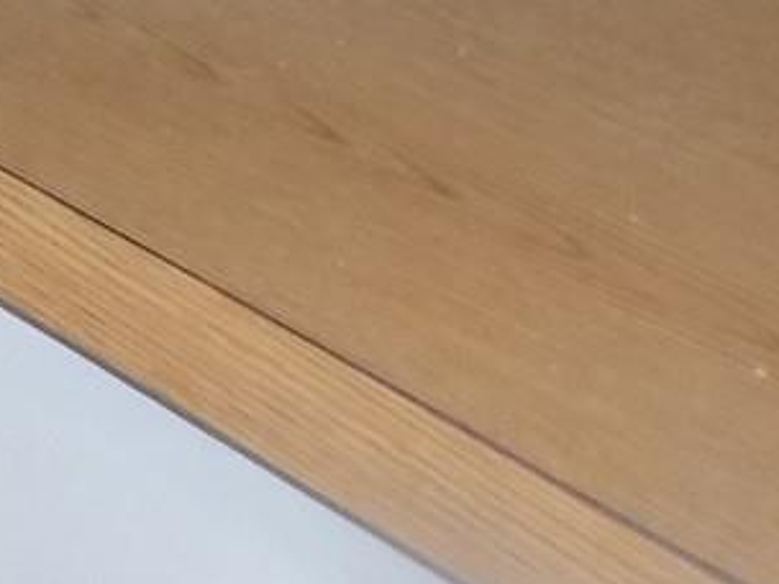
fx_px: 2723
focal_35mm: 121
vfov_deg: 11.0
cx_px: -756
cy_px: -615
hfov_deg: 13.9
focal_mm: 4
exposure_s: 1/30
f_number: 3.1
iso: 200
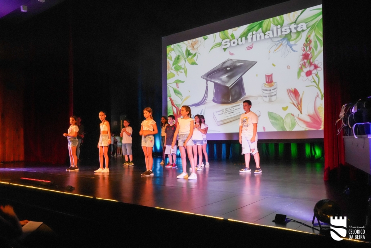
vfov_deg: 43.6
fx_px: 309
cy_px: 124
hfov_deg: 61.9
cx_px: 186
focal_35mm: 30
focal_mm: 30
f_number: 18
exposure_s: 1/40
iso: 10000
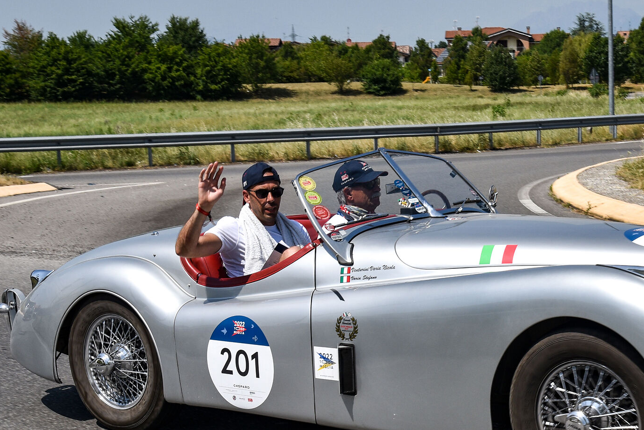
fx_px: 1253
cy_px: 286
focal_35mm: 70
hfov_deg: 28.3
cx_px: 510
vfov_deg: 19.4
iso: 200
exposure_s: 1/500
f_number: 11
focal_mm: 40
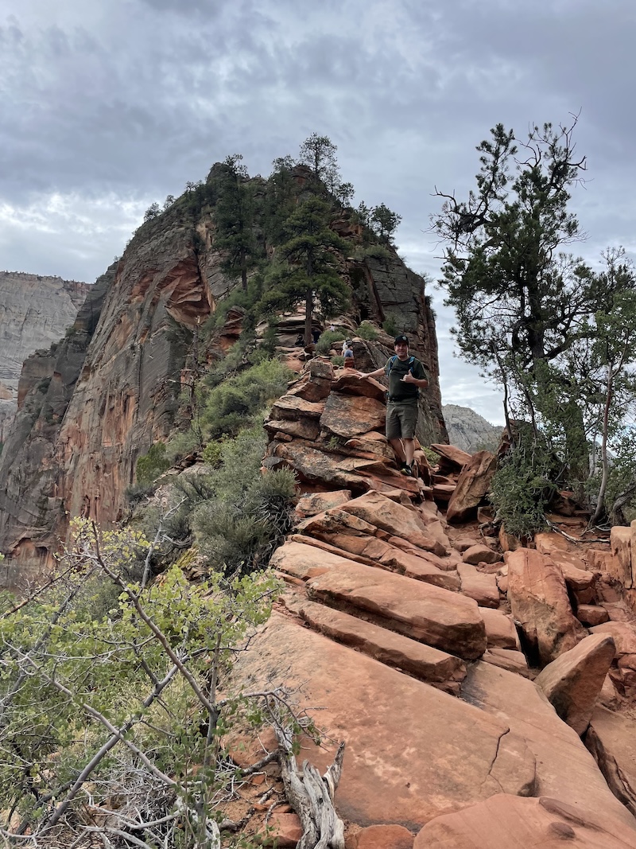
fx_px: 637
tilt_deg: +5.5
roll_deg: -1.3
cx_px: 318
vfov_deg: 67.3
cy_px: 424
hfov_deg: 53.1
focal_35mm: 26
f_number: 1.6
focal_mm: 4.2
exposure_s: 1/932
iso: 32
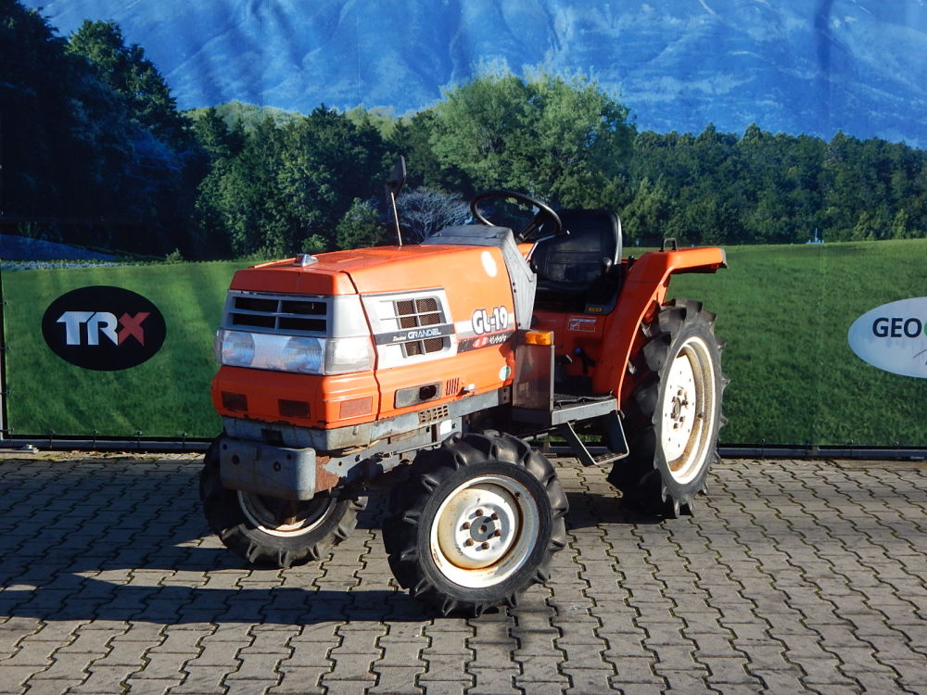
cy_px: 348
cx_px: 464
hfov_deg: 43.9
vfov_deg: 33.6
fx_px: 1152
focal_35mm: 43
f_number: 3.6
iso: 125
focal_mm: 7.7
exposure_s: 1/640
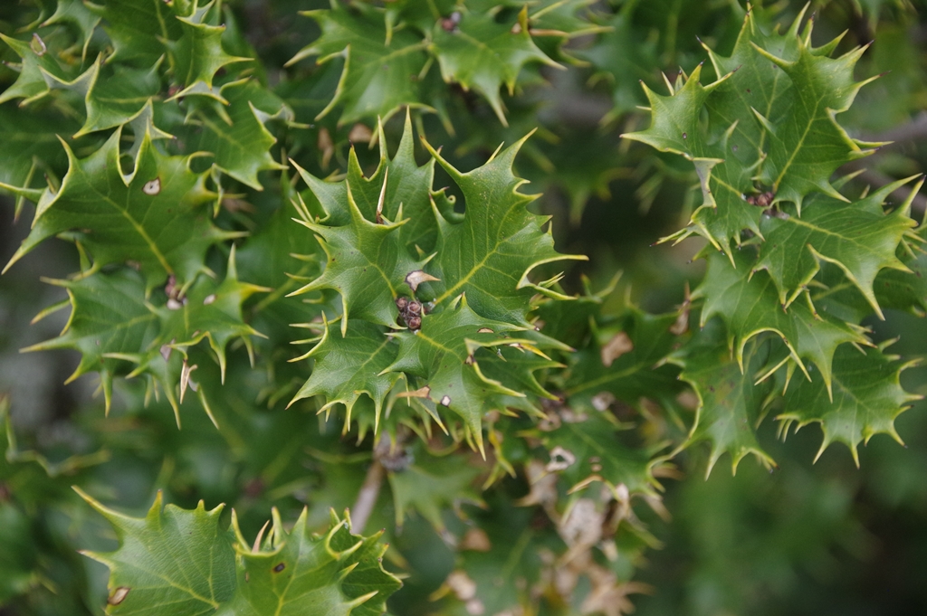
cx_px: 464
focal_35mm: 222
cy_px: 308
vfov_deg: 6.2
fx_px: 5712
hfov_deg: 9.3
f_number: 8
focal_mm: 148
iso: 1600
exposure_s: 1/250
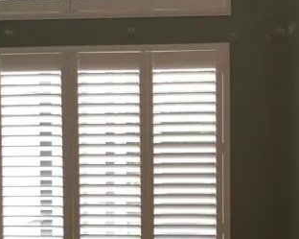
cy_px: 182
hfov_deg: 20.6
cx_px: 189
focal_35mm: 93
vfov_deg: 16.4
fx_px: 822
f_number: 1.8
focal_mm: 3.99
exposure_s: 1/15
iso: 64
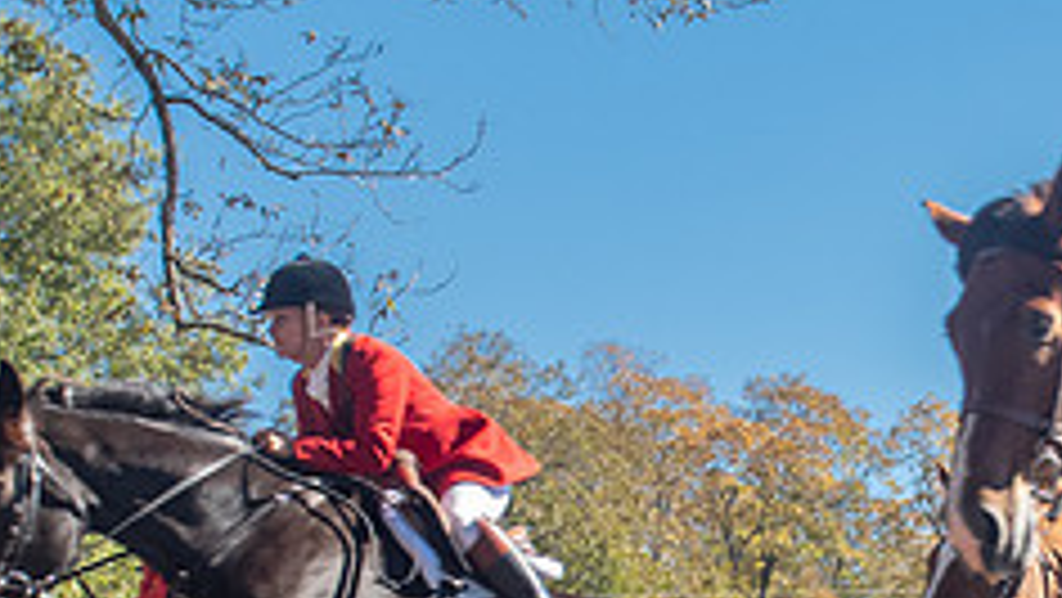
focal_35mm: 111
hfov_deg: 19.1
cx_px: 840
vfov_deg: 10.9
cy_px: 558
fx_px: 3127
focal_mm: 24
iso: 400
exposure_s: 1/320
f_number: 4
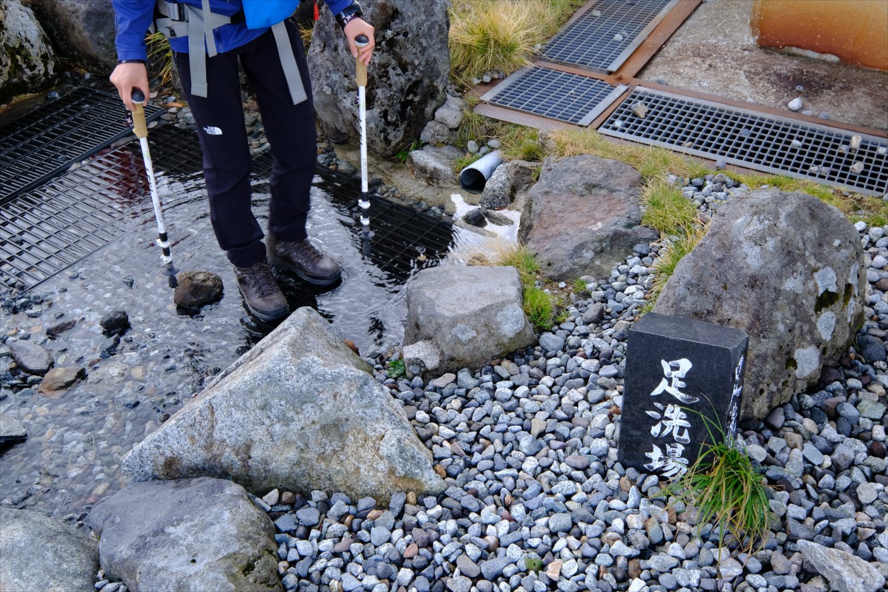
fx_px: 888
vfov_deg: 36.9
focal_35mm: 36
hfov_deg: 53.1
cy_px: 296
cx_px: 444
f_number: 11
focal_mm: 24
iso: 200
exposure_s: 1/42
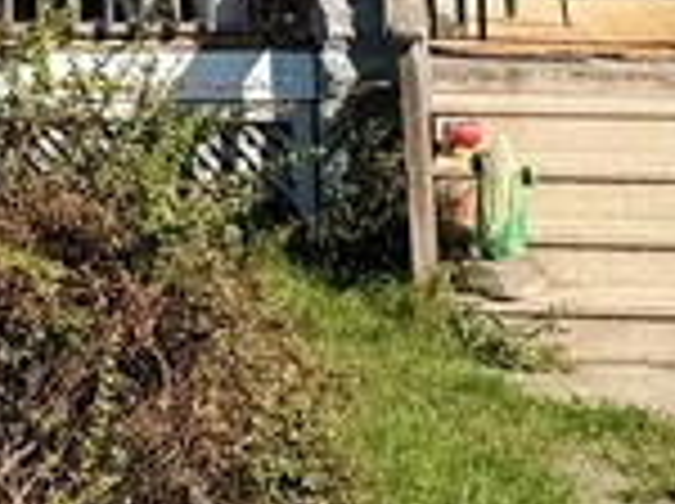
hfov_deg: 11.8
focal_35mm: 164
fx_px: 3193
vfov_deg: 8.4
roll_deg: +0.0
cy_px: -603
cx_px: -108
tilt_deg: +9.3
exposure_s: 1/4405
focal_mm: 6.76
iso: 80
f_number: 1.78
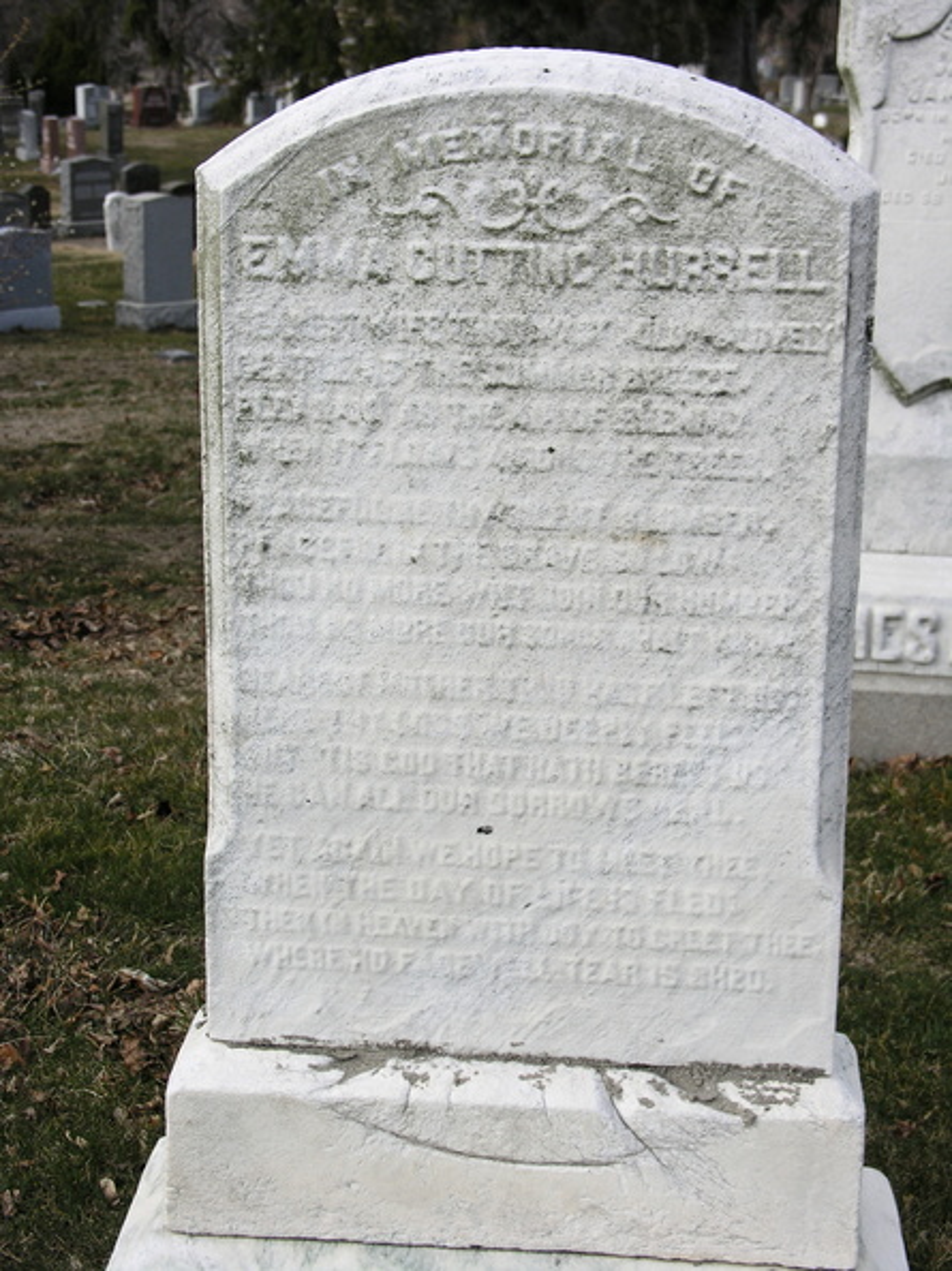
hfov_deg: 22.9
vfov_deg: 30.3
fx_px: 2349
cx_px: 476
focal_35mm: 64
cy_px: 636
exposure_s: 1/406
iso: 50
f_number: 3.2
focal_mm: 16.4
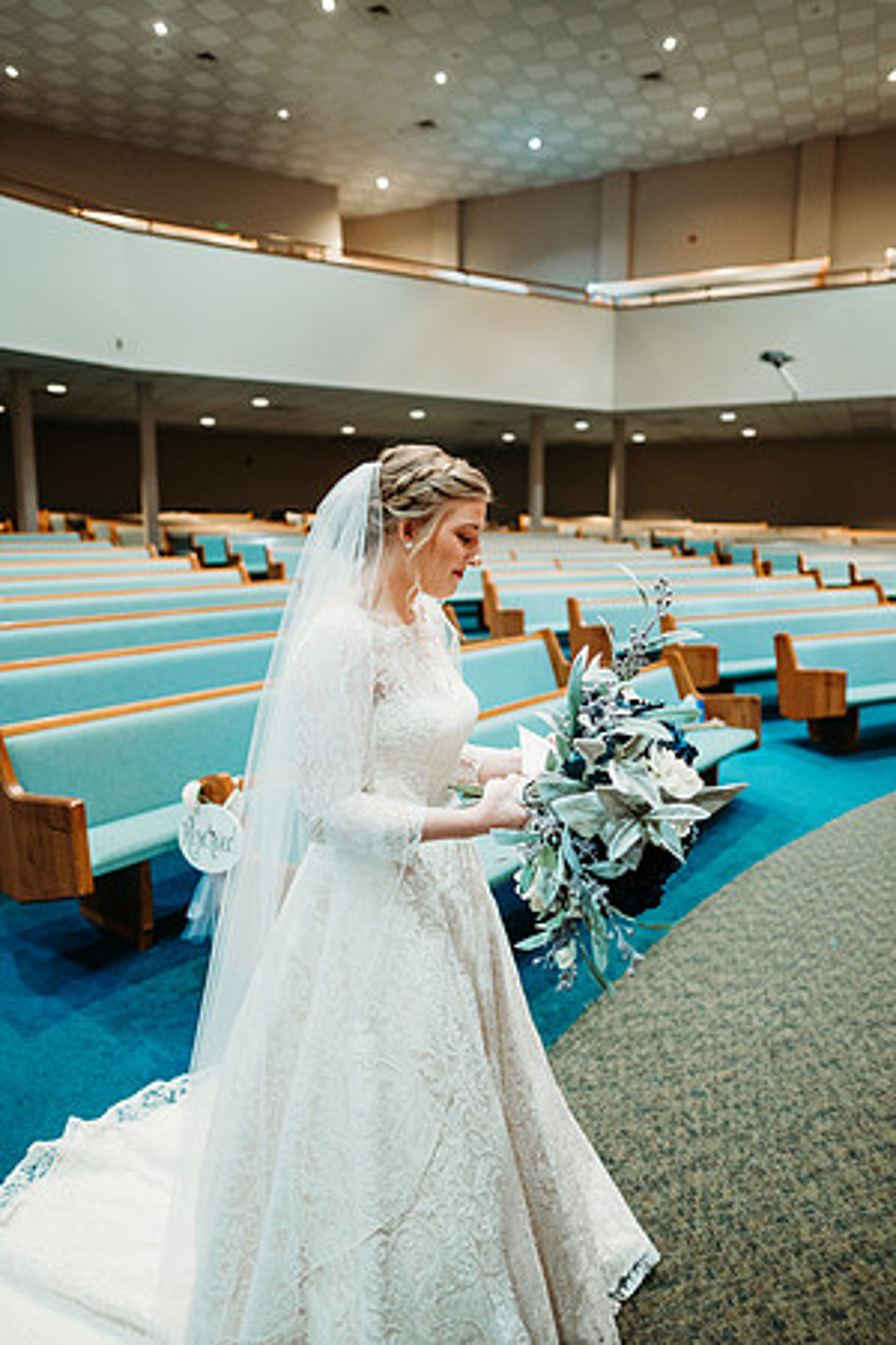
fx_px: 896
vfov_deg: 73.7
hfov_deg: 53.1
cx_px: 448
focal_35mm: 24
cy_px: 672
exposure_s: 1/100
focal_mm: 24
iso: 2000
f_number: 1.8
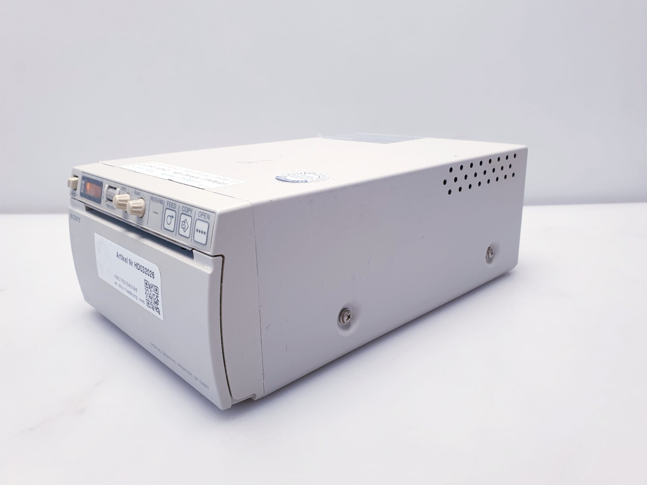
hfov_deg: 67.3
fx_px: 486
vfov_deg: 53.1
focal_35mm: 26
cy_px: 242
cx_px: 324
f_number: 2.4
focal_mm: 4.3
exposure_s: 1/50
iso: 80
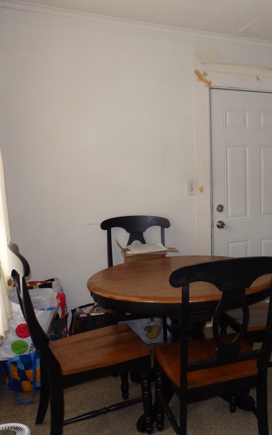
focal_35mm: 36
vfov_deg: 54.0
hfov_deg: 32.6
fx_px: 427
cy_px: 214
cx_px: 269
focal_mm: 4.5
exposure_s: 1/30
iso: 400
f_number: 3
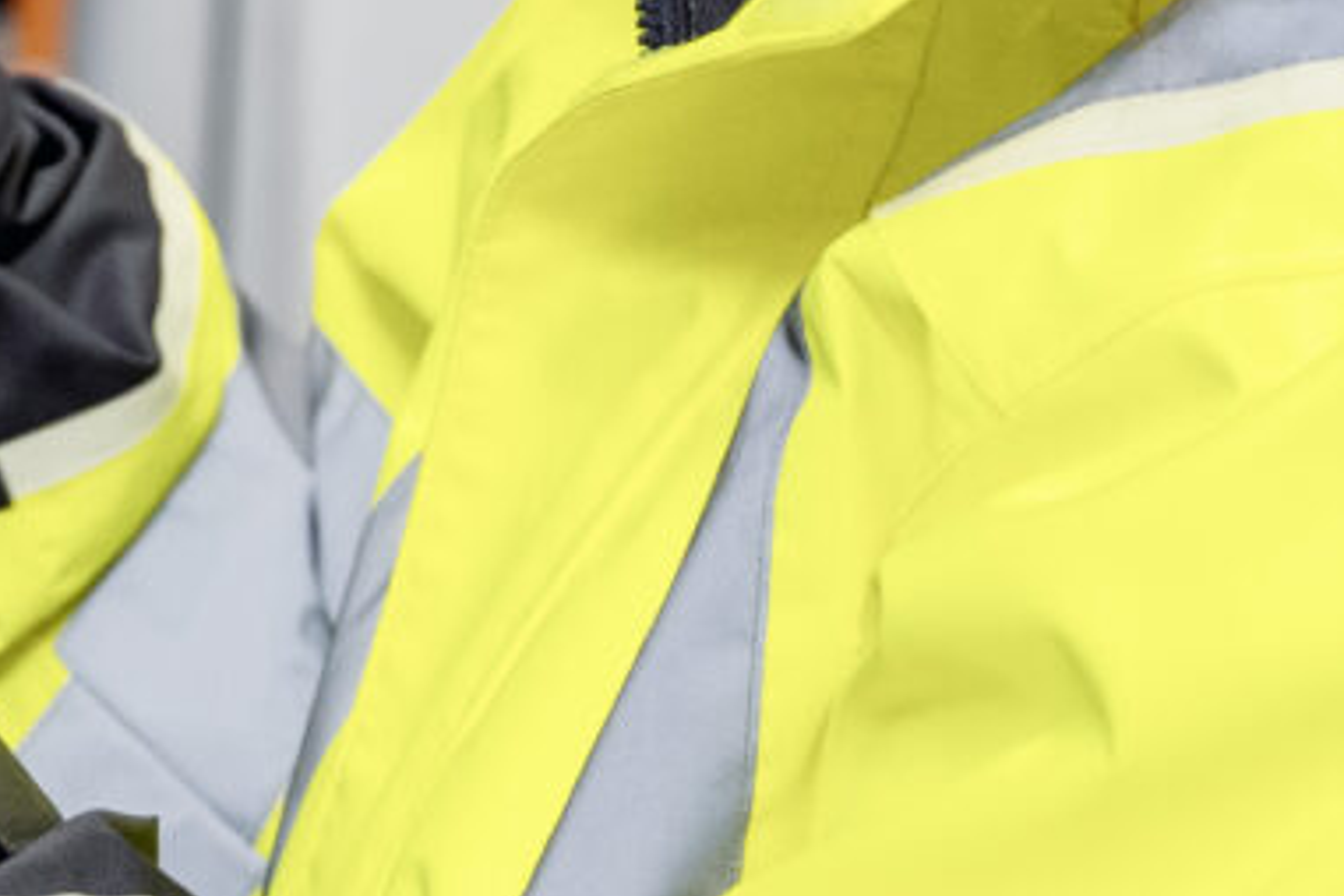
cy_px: -778
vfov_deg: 4.0
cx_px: 123
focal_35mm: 343
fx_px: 12804
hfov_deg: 6.0
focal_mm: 51
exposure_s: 1/200
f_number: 2.8
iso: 800
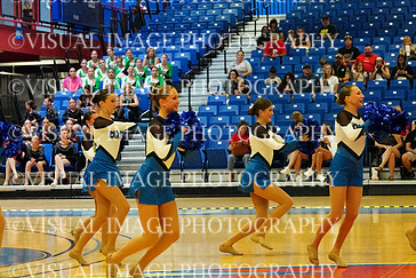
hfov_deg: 16.9
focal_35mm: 121
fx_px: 1399
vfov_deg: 11.3
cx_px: 174
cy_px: 156
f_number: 4
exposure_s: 1/1000
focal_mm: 76
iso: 20000
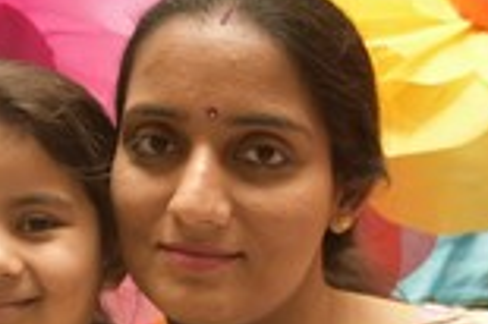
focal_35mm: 149
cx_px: 287
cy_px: 455
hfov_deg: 13.8
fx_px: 2018
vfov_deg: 9.0
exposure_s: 1/250
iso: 250
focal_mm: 24
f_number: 3.8
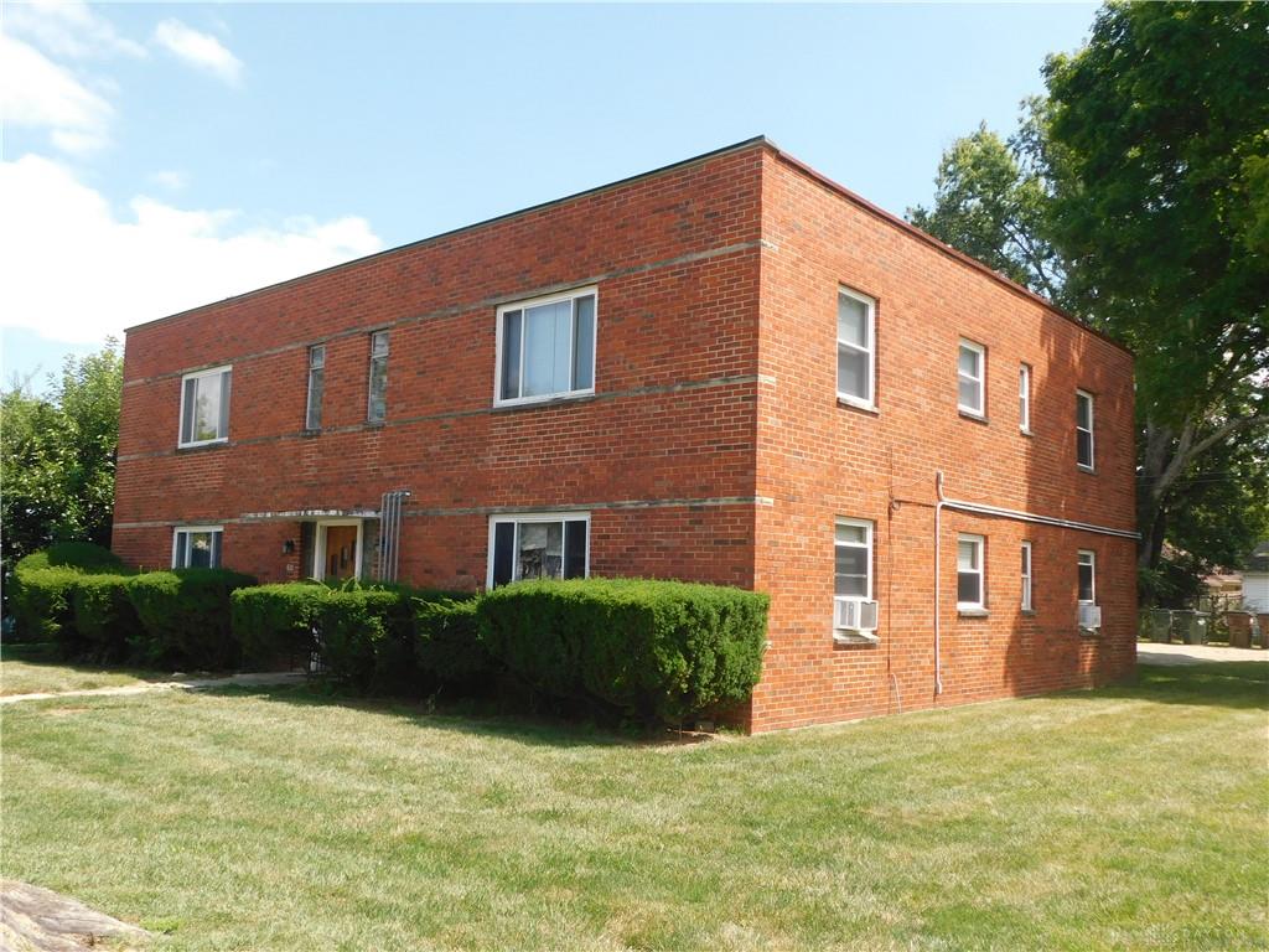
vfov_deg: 46.8
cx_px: 634
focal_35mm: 30
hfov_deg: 60.0
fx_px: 1100
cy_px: 476
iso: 125
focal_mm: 5.3
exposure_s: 1/640
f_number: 3.2
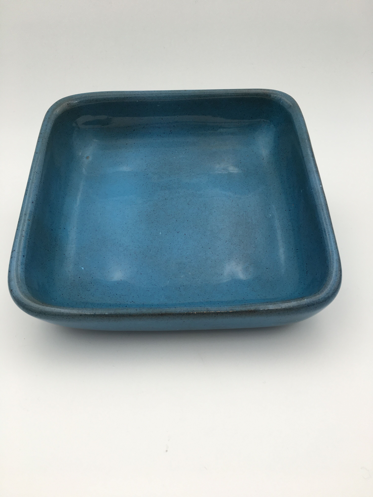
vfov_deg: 61.7
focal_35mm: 29
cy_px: 248
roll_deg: +0.5
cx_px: 186
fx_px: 417
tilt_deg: -33.1
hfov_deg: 48.2
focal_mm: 4.15
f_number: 2.2
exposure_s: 1/100
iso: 25
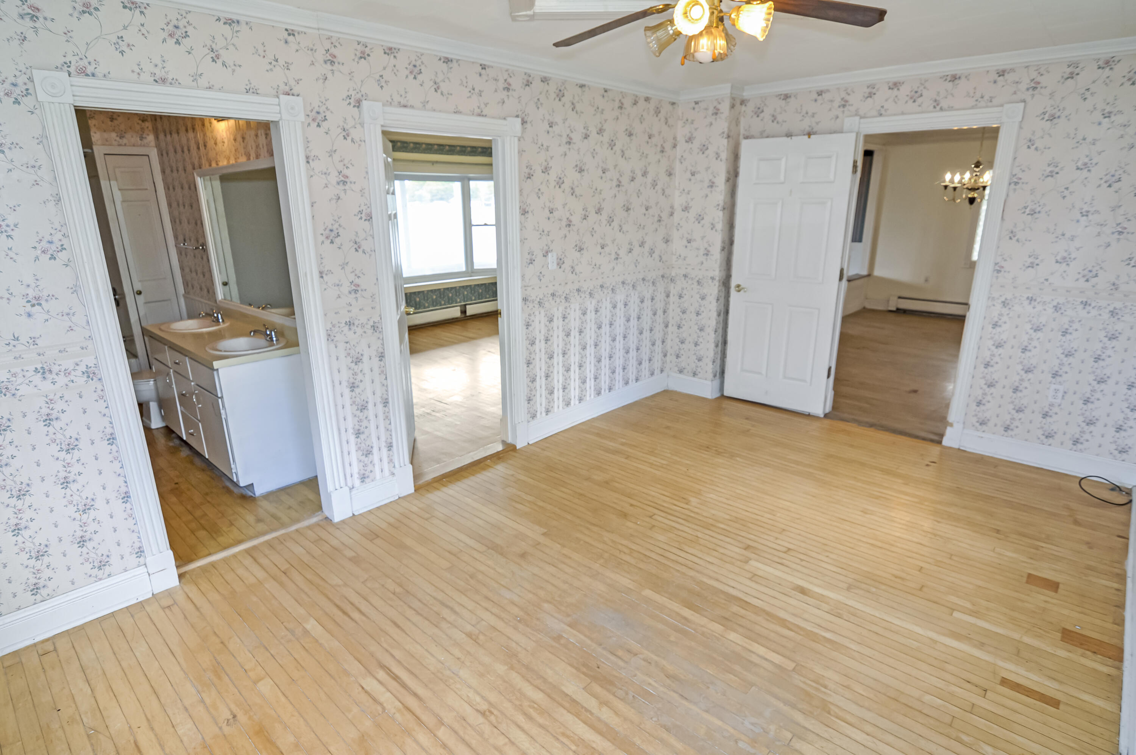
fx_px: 520
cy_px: 378
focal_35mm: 16
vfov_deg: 71.9
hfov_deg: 95.1
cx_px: 568
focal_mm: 11
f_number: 4
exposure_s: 1/80
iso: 400
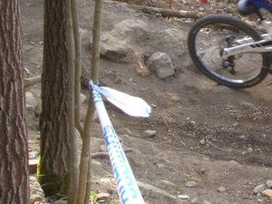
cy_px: 11
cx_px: 311
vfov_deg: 16.7
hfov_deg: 21.2
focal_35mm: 87
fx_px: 684
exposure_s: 1/125
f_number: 4
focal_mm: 4.8
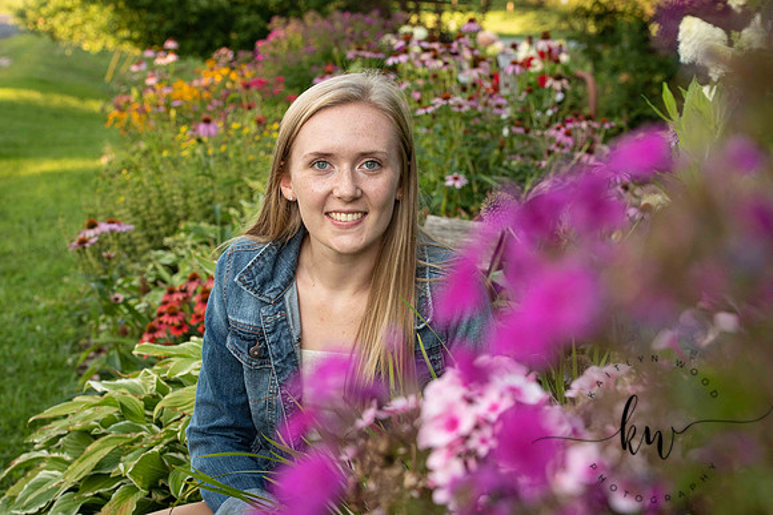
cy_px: 258
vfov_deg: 19.5
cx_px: 386
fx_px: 1503
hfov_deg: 28.8
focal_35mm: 70
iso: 800
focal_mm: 70
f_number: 8
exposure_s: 1/200
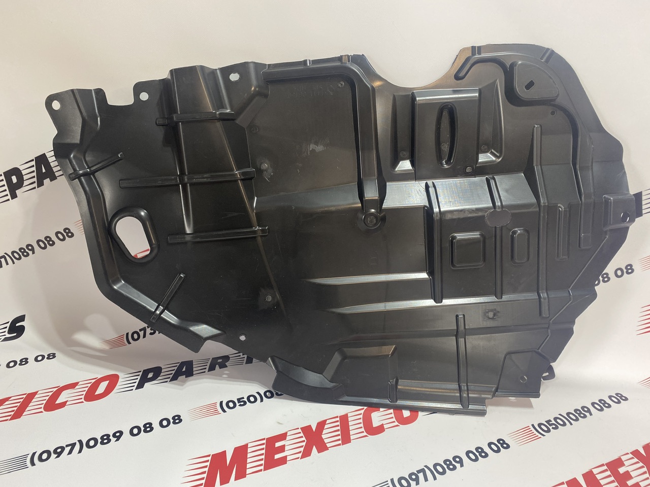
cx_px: 325
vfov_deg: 53.1
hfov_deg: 67.3
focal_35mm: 26
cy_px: 244
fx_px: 488
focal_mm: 4.25
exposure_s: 1/112
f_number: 1.8
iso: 125
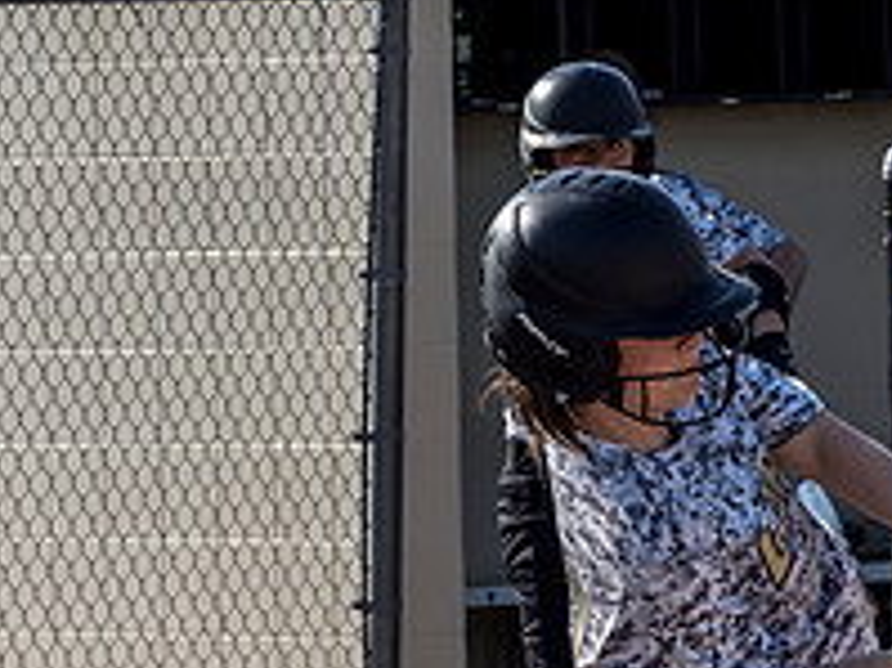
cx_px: 681
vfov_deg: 2.9
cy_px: 522
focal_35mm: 514
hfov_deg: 3.9
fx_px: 13237
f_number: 6.3
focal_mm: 88
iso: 400
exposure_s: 1/1600
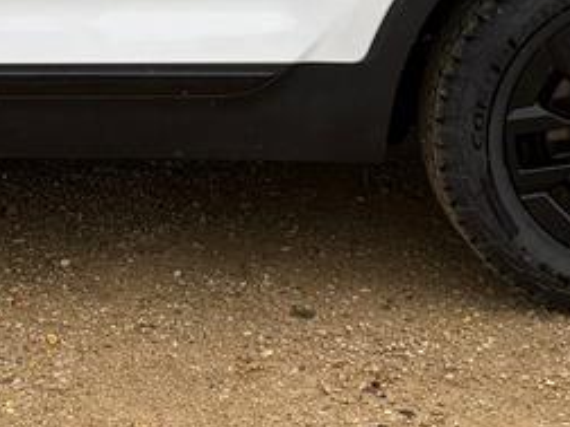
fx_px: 2174
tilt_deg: -10.6
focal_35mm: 132
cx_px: 27
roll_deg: -0.1
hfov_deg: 14.7
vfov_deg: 11.0
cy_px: -75
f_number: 1.6
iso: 50
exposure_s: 1/782
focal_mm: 5.96
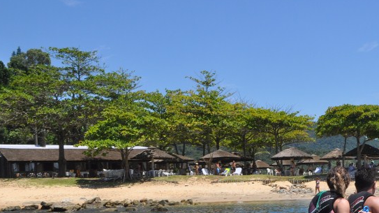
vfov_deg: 15.9
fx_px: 743
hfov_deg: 27.9
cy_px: 228
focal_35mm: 74
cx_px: 315
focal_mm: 25
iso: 200
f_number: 11
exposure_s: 1/500
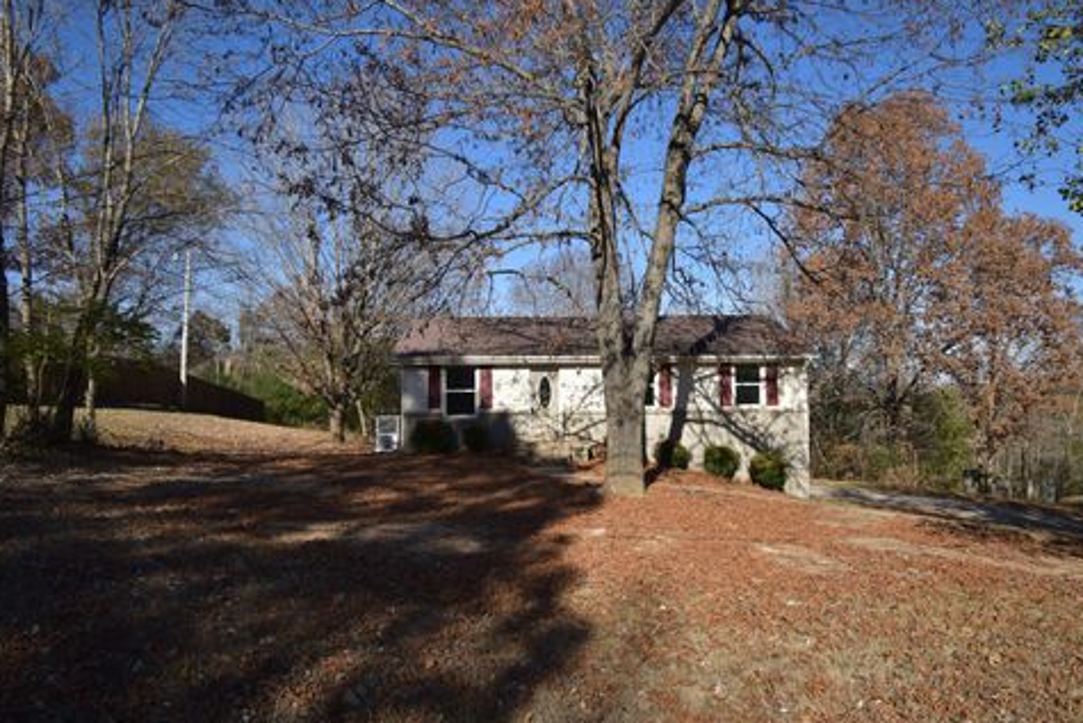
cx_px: 554
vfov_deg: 60.7
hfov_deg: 82.5
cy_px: 373
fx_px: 618
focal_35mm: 21
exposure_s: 1/500
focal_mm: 13
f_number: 4.8
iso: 100
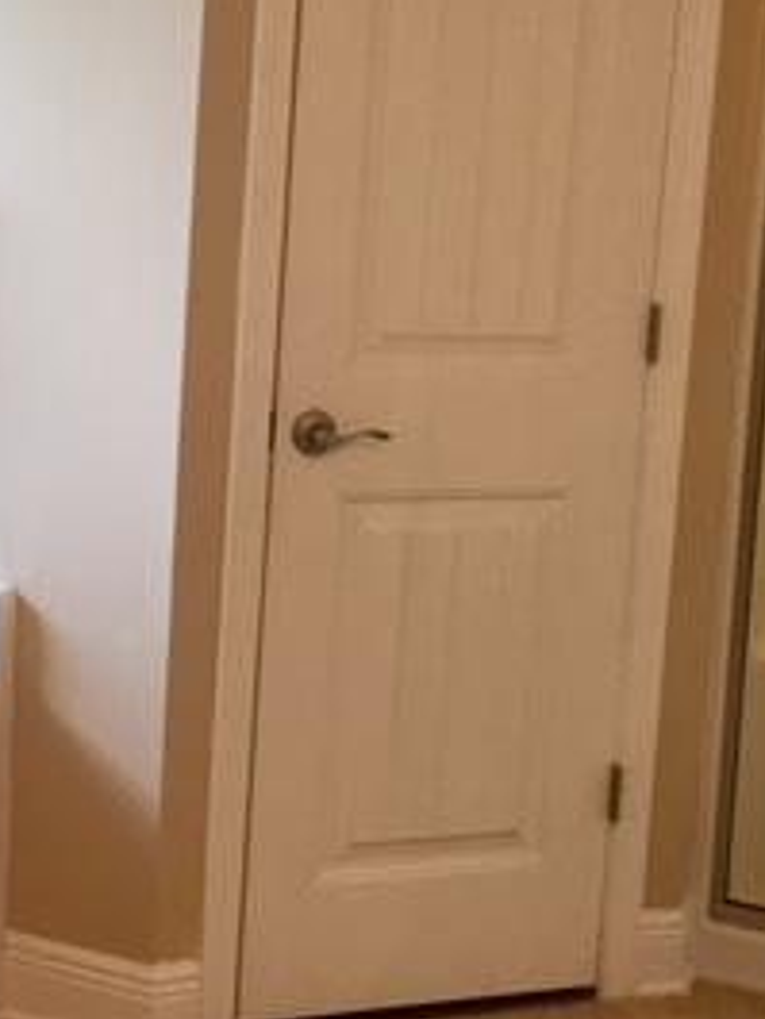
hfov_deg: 21.0
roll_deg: -3.3
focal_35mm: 70
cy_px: 350
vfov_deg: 27.6
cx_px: 388
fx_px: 2061
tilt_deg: -6.9
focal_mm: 4.15
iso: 40
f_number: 2.2
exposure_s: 1/33
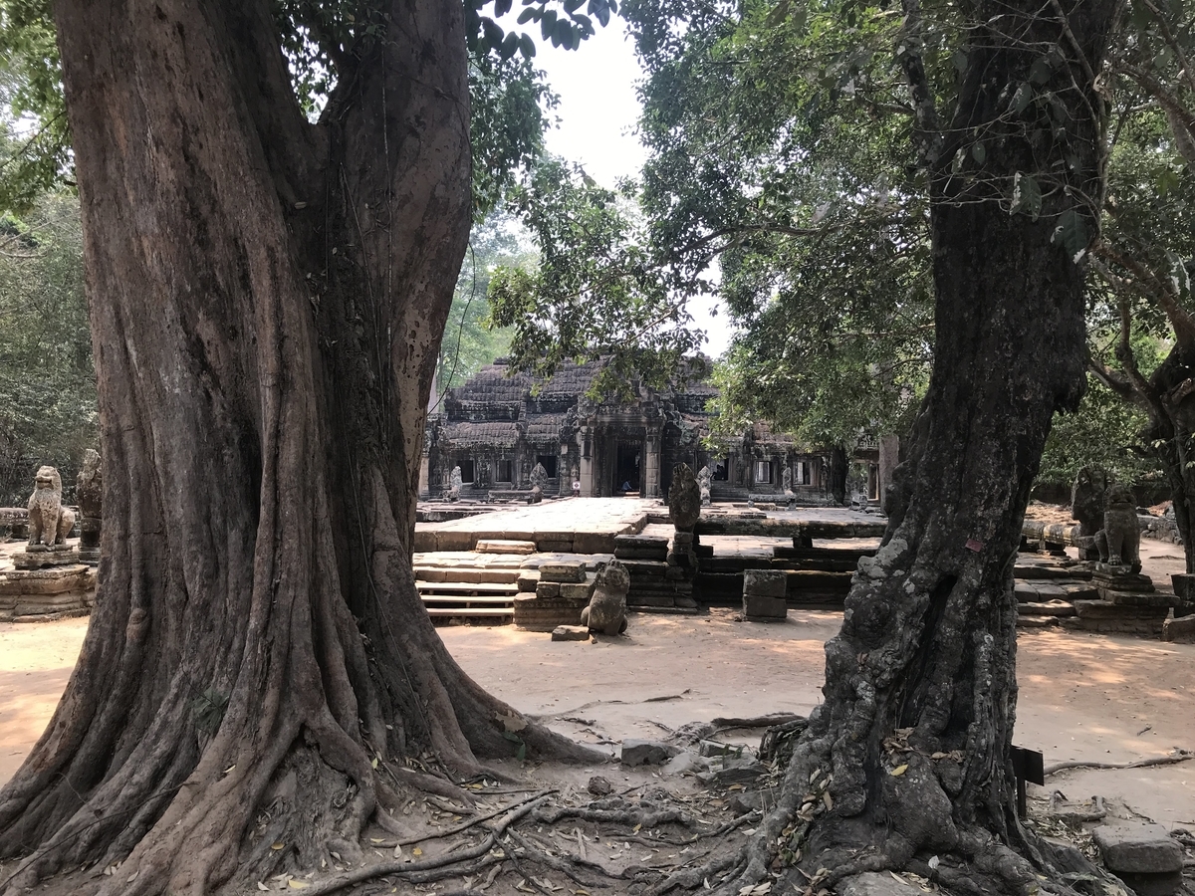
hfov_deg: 63.4
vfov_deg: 49.7
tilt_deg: +1.3
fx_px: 967
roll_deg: -0.5
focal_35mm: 28
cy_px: 448
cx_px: 598
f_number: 1.8
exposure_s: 1/439
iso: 20
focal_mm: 3.99
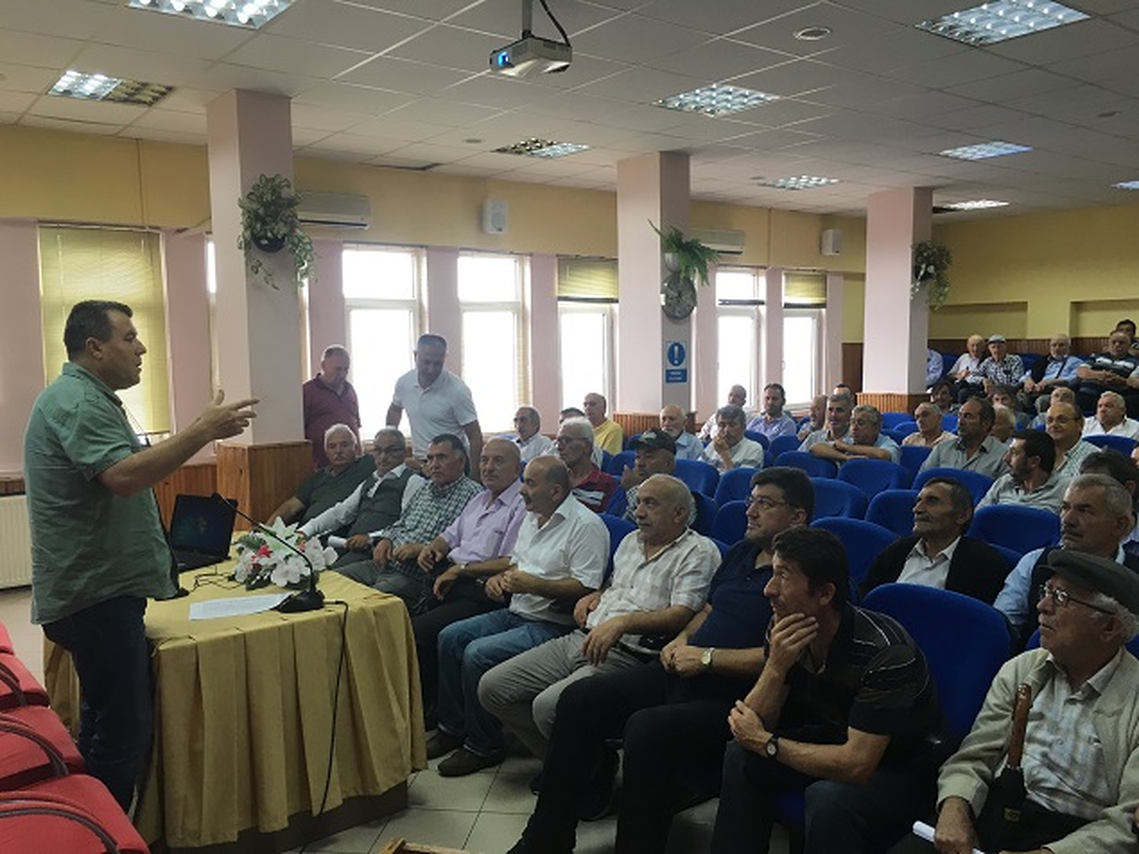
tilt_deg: -5.9
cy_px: 427
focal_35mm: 29
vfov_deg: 48.2
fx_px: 954
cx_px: 570
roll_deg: +1.6
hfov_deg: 61.7
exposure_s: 1/33
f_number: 2.2
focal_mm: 4.15
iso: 50
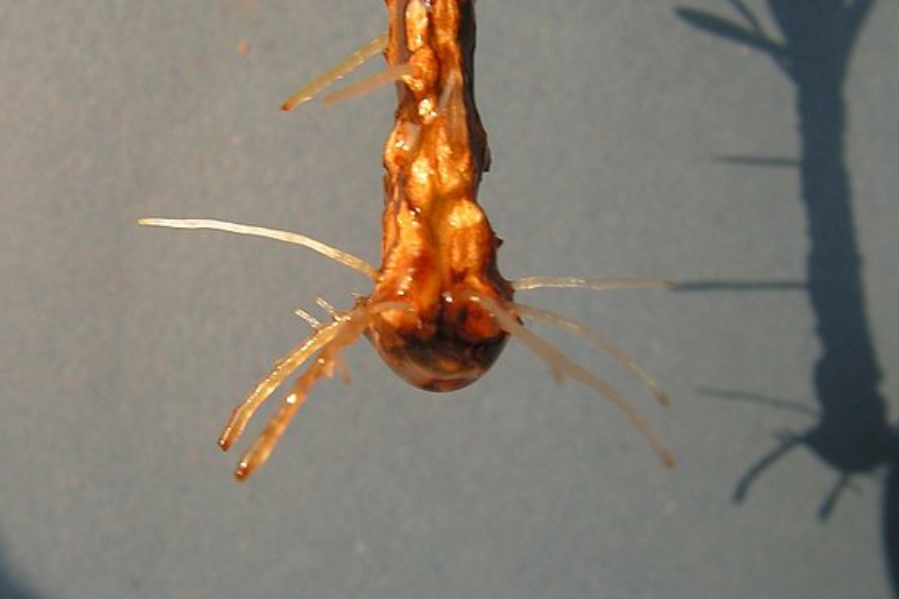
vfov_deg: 33.4
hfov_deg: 48.5
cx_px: 451
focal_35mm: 40
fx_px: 998
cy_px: 319
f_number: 4.8
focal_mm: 6
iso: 64
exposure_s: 1/50
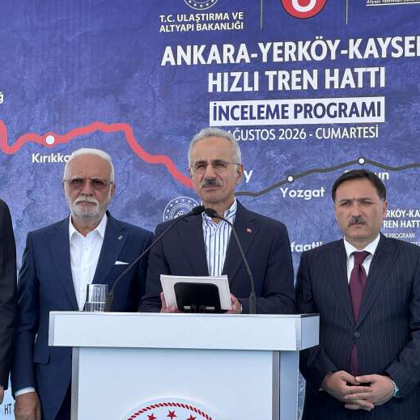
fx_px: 1263
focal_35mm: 92
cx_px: 202
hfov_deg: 18.9
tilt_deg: +4.7
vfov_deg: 18.9
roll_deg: -0.5
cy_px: 208
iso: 25
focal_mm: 9
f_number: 2.8
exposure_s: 1/152
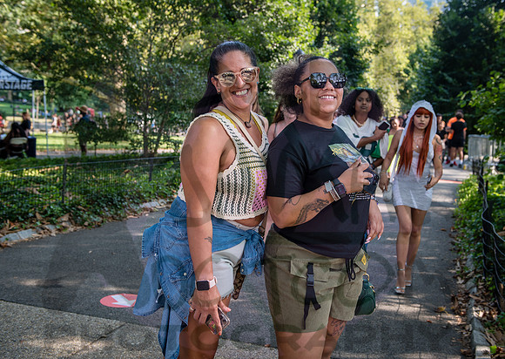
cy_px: 171
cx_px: 283
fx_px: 598
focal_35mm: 42
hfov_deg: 45.7
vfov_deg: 33.4
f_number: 3.5
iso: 200
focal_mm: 36
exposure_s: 1/160
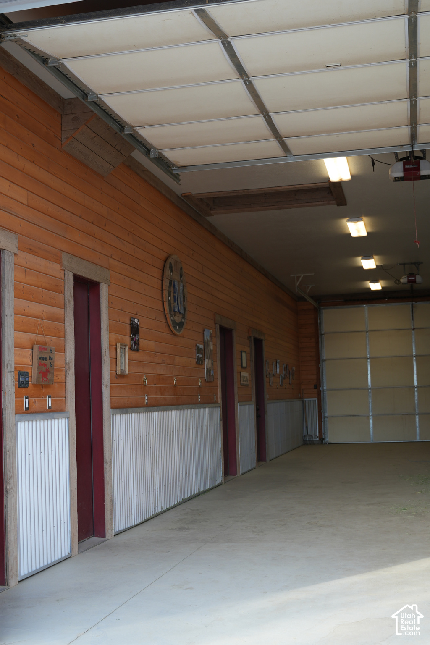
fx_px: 801
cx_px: 215
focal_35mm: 45
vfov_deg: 43.9
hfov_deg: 30.1
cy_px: 322
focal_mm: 29.8
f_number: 2.8
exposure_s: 1/60
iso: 100
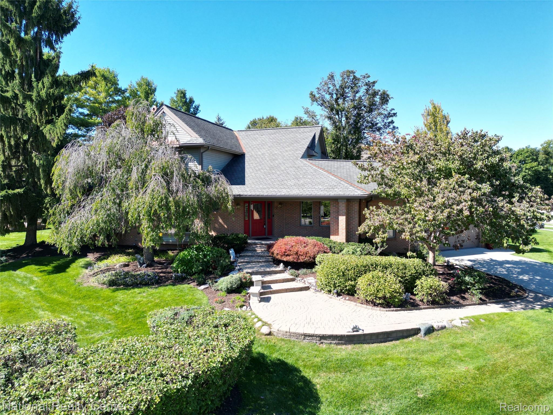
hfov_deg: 71.6
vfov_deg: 56.8
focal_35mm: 24
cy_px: 208
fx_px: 383
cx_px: 276
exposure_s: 1/1000
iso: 100
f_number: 1.7
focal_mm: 6.72
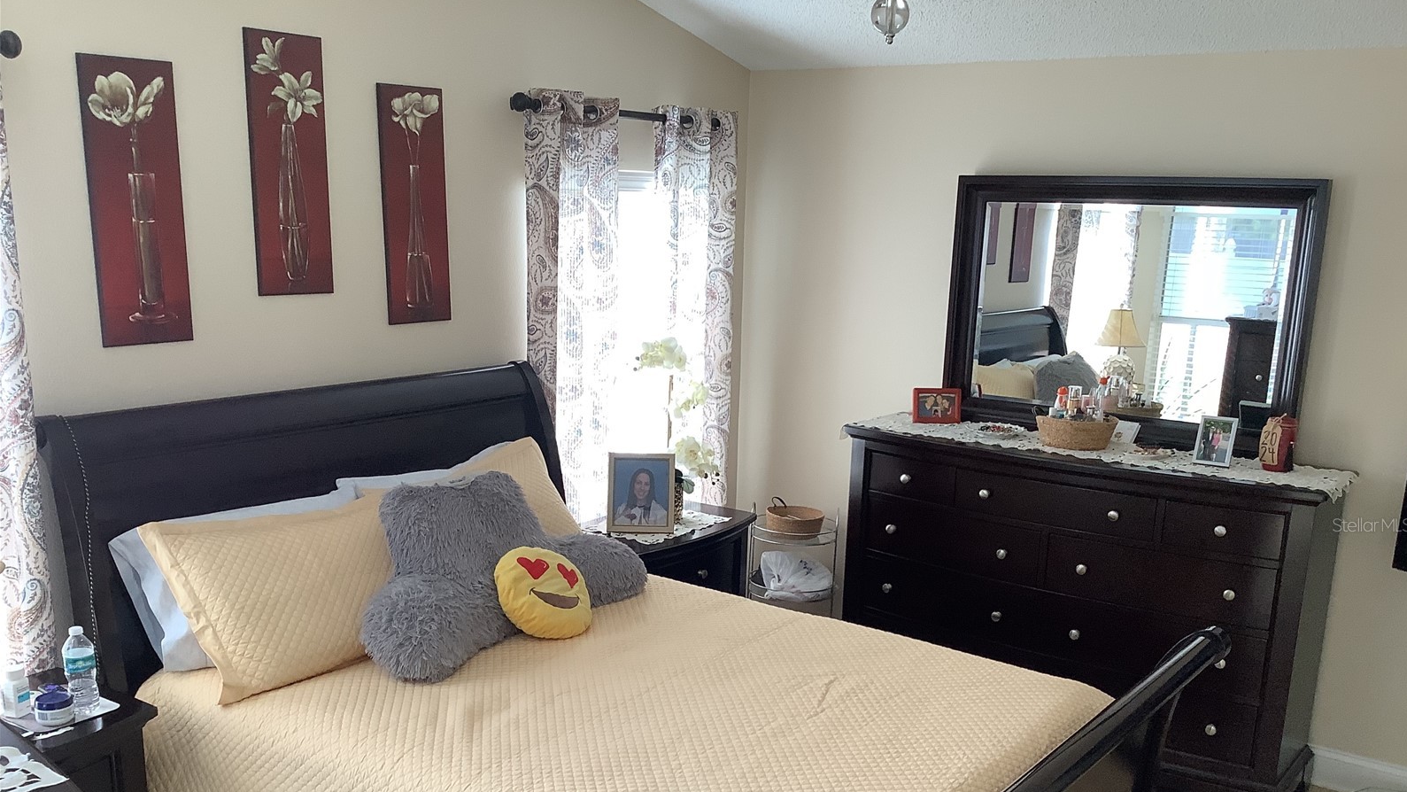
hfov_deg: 58.0
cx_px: 707
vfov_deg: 34.4
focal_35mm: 34
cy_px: 524
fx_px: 1269
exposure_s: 1/100
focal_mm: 3.3
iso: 100
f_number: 2.4
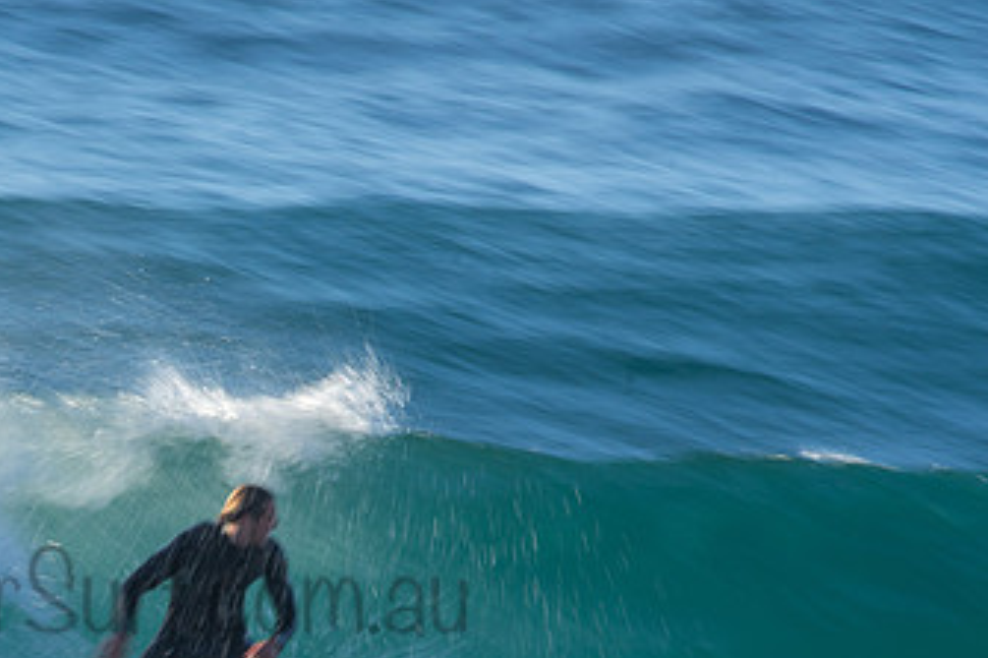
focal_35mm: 1300
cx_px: 156
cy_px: 565
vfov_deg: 1.1
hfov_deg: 1.6
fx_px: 35659
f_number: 20
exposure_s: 1/25
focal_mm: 500
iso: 100
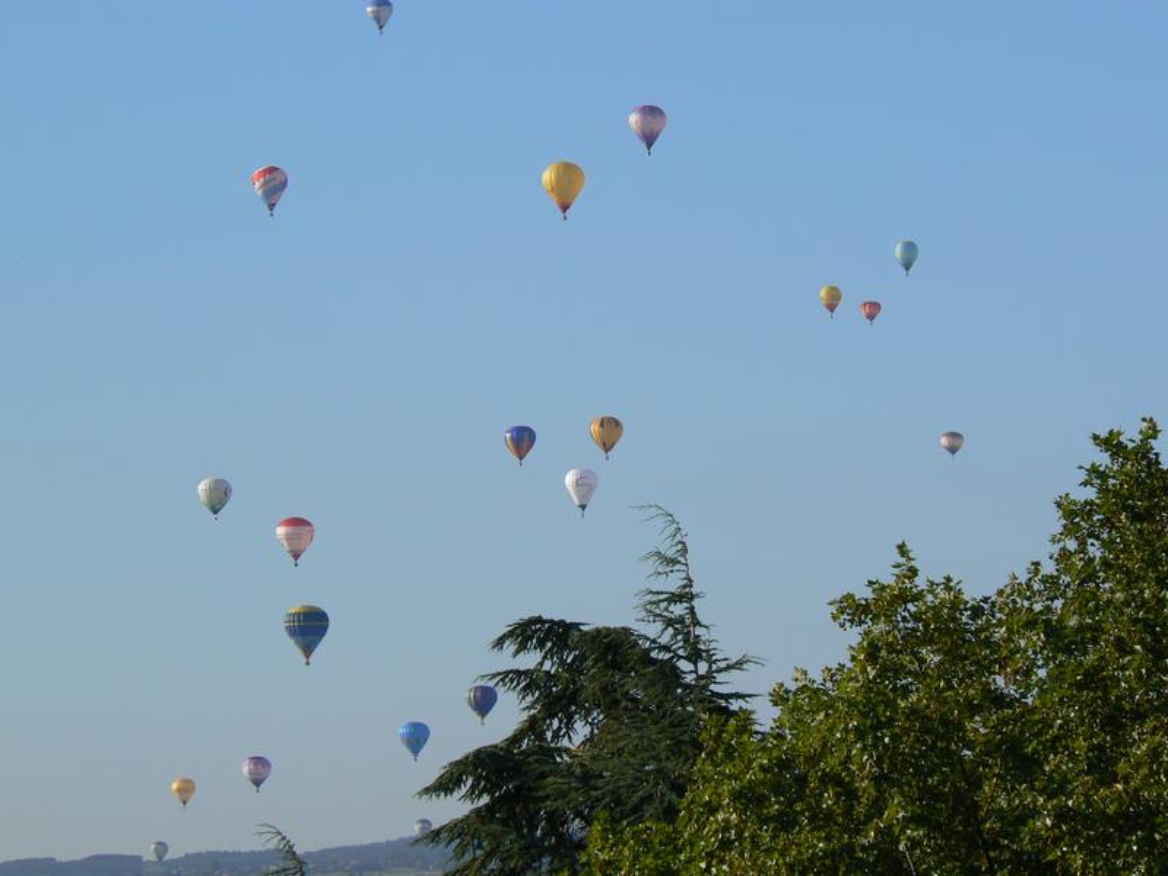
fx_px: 8368
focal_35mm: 248
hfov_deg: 8.0
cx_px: 584
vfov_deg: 6.0
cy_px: 438
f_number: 8
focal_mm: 41.3
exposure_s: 1/400
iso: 80
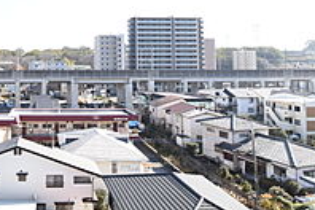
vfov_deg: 37.9
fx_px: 297
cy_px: 53
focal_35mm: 34
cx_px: 78
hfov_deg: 53.2
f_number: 10
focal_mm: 10
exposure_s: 1/400
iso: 800
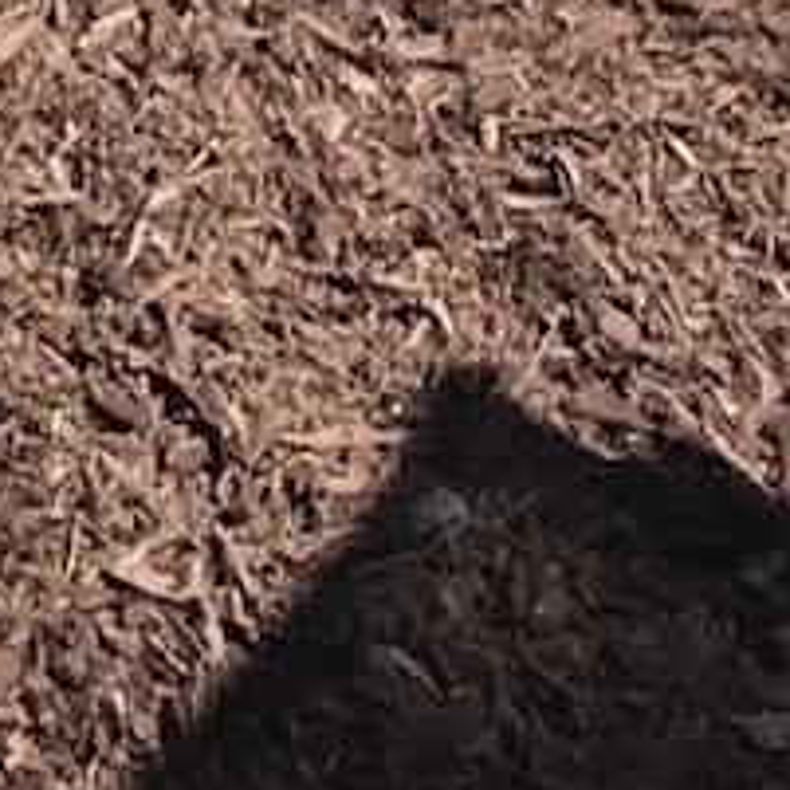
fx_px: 7204
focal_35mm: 279
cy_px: -2091
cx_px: -275
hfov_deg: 6.2
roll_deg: -0.4
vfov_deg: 5.6
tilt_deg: -17.7
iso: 25
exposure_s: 1/631
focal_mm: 3.3
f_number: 2.4
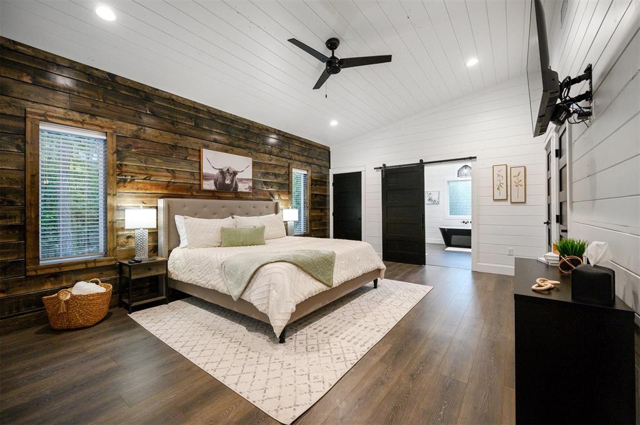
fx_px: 249
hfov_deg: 104.3
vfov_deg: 81.1
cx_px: 320
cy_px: 212
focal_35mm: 14
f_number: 5.6
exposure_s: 1/60
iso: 500
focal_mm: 14
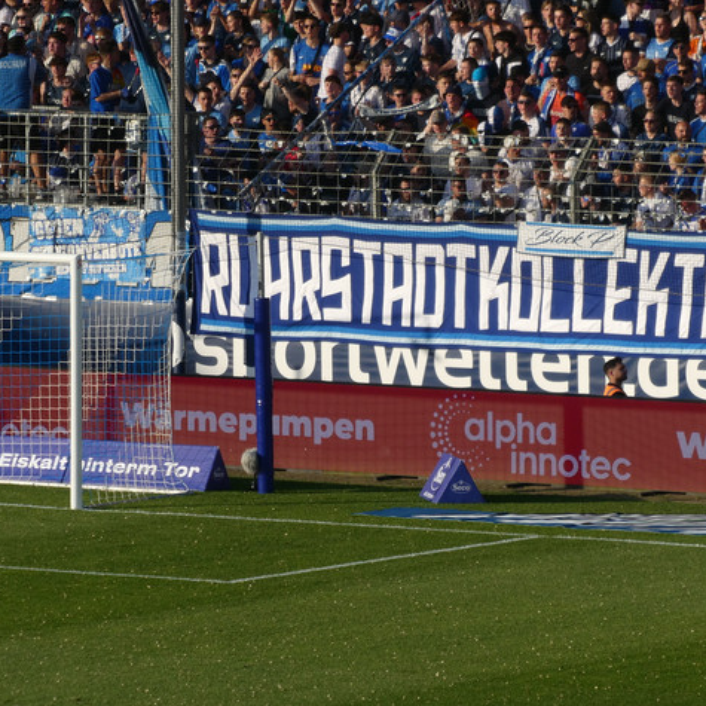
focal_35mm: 413
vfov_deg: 4.2
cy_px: 351
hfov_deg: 4.2
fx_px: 9530
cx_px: 422
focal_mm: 62.1
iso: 80
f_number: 6
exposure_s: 1/200
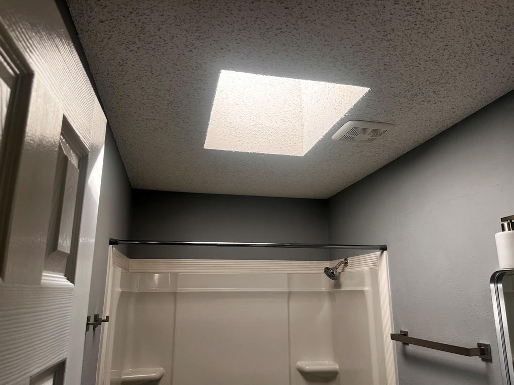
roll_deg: +0.3
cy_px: 192
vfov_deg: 53.1
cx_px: 257
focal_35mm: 26
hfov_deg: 67.3
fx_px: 386
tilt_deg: +14.8
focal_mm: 5.1
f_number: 1.6
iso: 80
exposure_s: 1/120
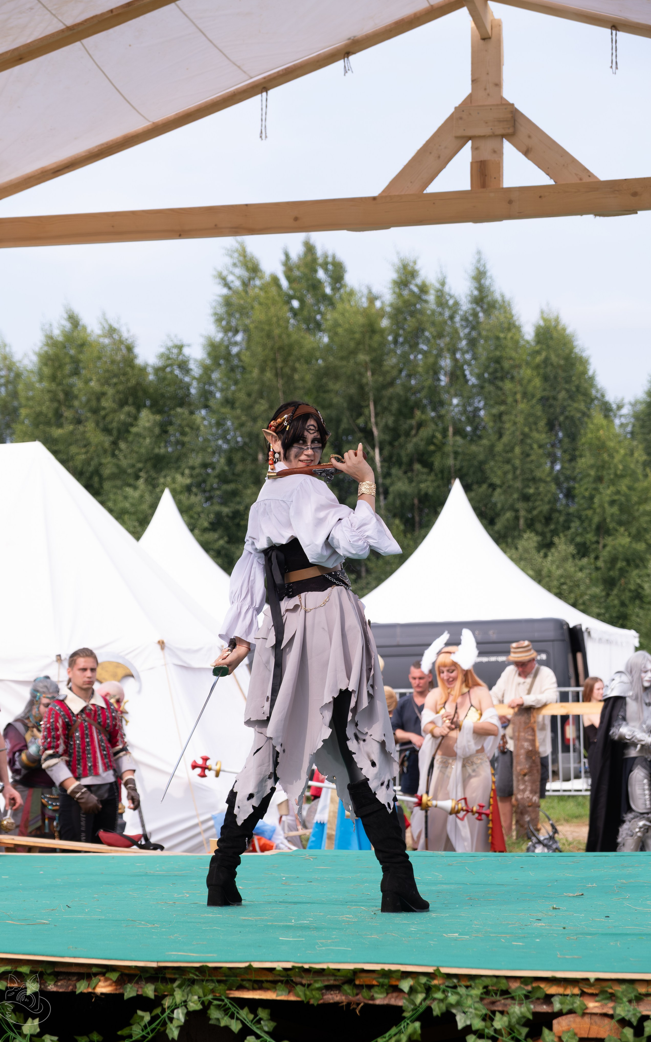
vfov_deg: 24.4
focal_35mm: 85
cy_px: 522
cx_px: 325
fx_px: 2413
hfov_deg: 15.4
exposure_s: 1/1250
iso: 320
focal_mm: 55
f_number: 4
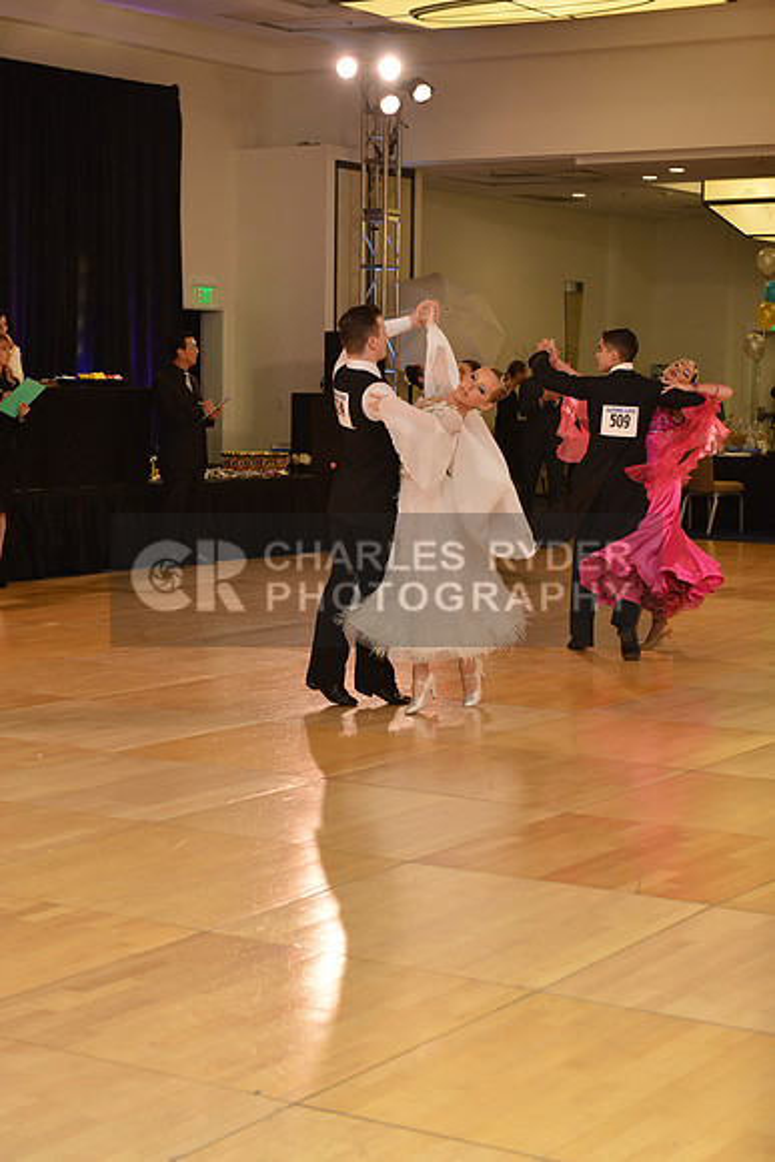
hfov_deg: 19.5
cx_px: 388
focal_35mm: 70
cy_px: 581
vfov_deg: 28.8
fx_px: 2259
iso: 1600
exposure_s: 1/320
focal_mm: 70
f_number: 5
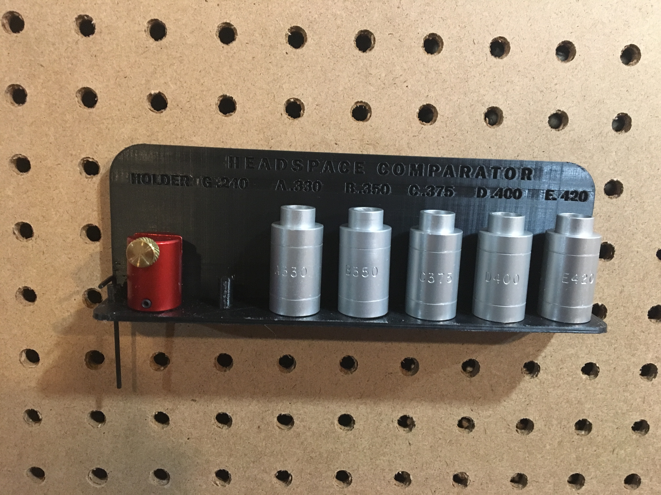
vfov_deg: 48.2
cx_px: 330
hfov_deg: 61.7
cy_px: 248
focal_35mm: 29
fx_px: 554
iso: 200
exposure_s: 1/15
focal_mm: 4.15
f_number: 2.2
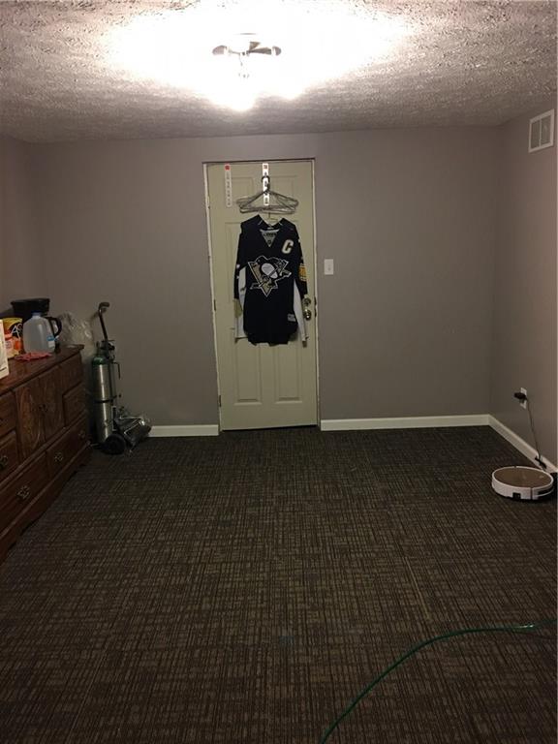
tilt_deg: -11.7
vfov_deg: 61.7
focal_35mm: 29
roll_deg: +0.9
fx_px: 623
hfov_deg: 48.2
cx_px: 279
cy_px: 372
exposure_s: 1/8
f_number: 2.2
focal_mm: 4.15
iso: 80
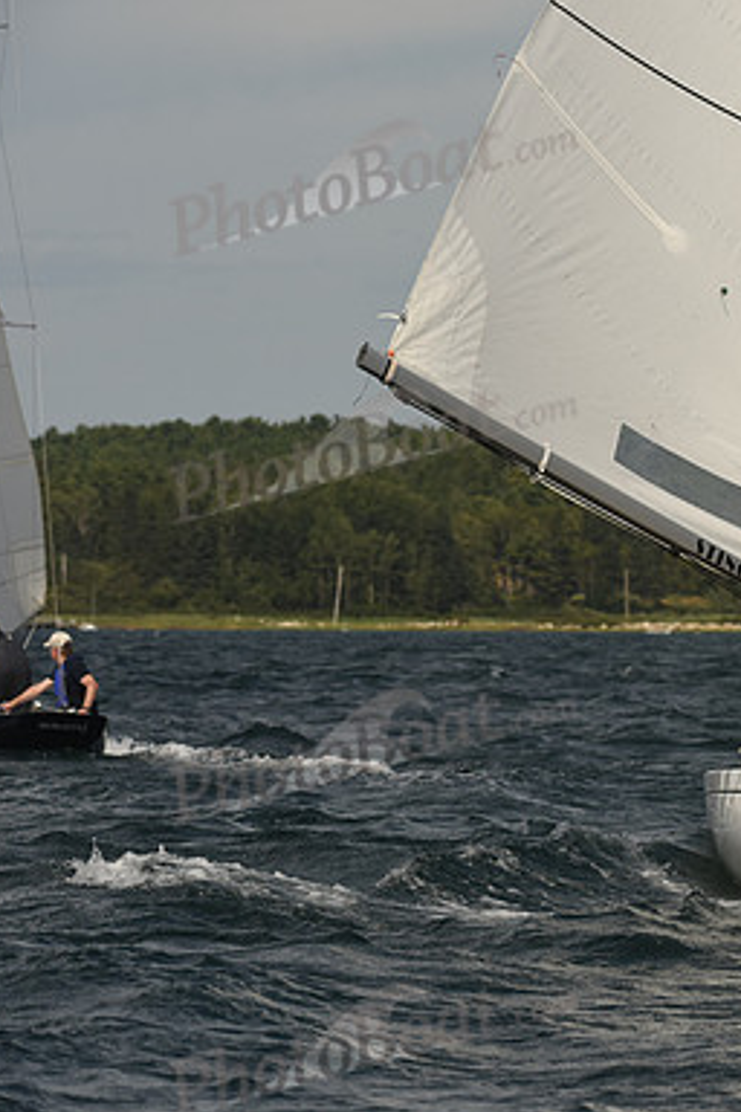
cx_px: 729
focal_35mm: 302
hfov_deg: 4.5
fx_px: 9324
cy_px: 557
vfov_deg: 6.8
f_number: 8
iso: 250
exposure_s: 1/1000
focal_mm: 200
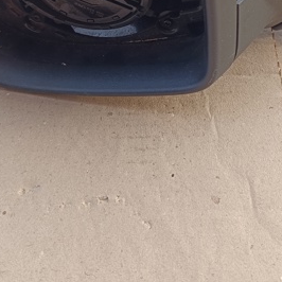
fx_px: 470
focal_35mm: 51
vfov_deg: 32.2
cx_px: 172
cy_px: 46
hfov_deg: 33.3
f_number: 1.88
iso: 52
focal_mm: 5.59
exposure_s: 1/190
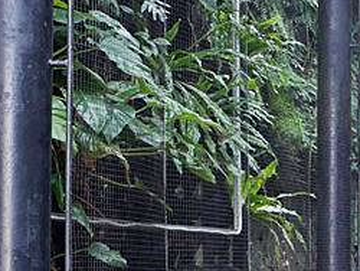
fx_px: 1166
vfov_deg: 13.2
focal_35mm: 112
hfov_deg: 15.7
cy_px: 216
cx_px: 586
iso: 400
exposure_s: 1/60
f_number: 2.5
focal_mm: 14
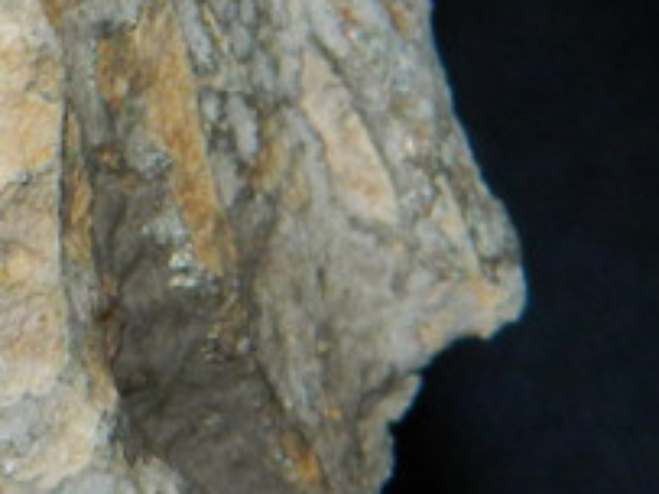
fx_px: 10293
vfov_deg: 2.7
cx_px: -378
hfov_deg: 3.6
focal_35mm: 541
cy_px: 13
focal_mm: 18.6
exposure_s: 1/60
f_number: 4.5
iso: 200
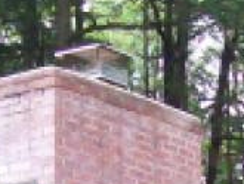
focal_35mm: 223
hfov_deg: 8.8
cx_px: 198
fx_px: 1573
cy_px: 394
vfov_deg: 6.4
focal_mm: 6
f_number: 2.7
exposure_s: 1/158
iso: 200
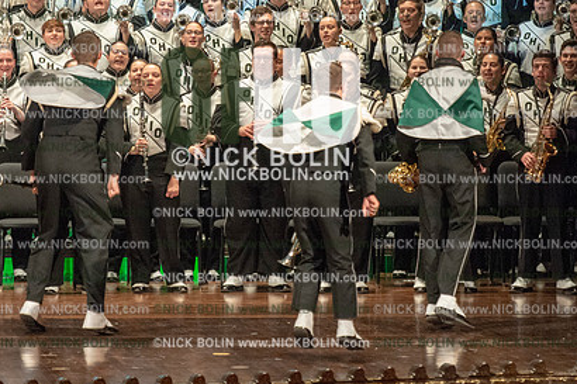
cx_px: 260
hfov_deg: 6.9
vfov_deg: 4.6
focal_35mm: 297
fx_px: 4758
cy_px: 114
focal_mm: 210
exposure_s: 1/320
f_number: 5.6
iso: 8000
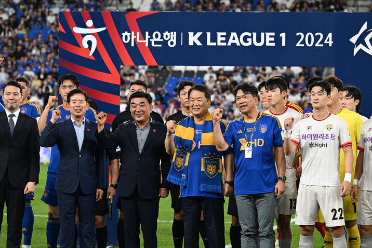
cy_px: 124
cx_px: 187
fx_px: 2078
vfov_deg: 6.8
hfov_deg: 10.2
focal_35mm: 201
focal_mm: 200
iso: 3200
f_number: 6.3
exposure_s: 1/500
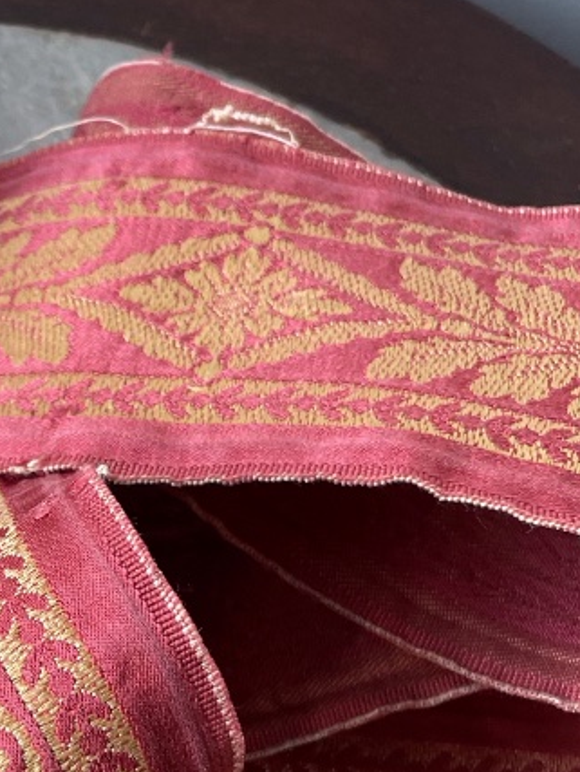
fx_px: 1628
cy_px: 629
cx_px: 13
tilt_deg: -69.0
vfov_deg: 26.1
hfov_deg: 19.7
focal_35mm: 73
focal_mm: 4.2
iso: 100
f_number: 1.6
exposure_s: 1/121
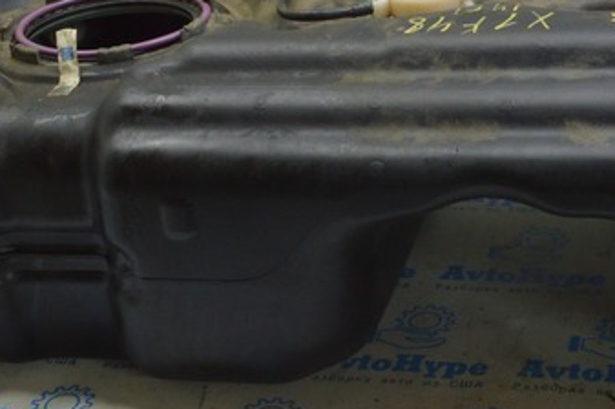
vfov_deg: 16.4
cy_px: 43
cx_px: 460
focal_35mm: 82
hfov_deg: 24.5
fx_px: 1399
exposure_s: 1/20
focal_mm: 18
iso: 400
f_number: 5.6
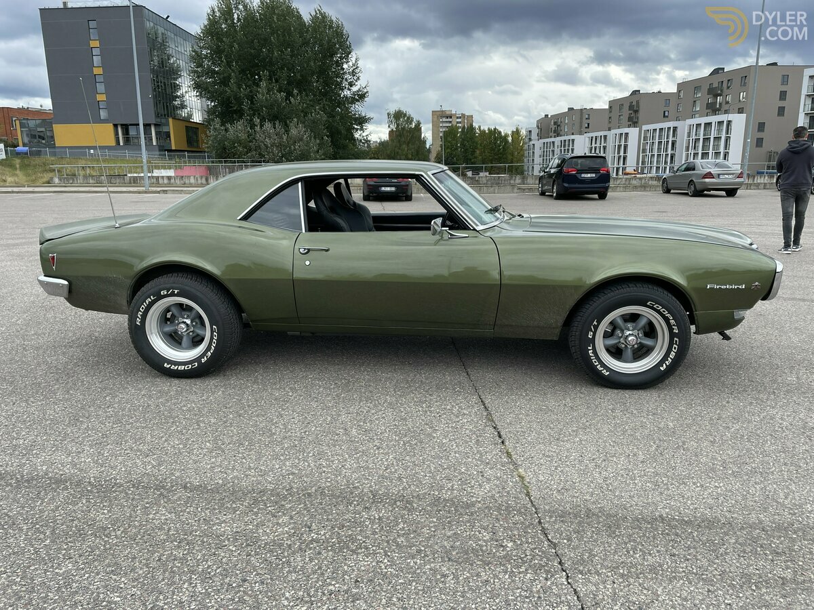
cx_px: 407
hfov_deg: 67.3
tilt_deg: -13.1
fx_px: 611
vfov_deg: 53.1
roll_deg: +1.0
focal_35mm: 26
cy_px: 305
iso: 32
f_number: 1.6
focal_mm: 4.2
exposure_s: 1/988
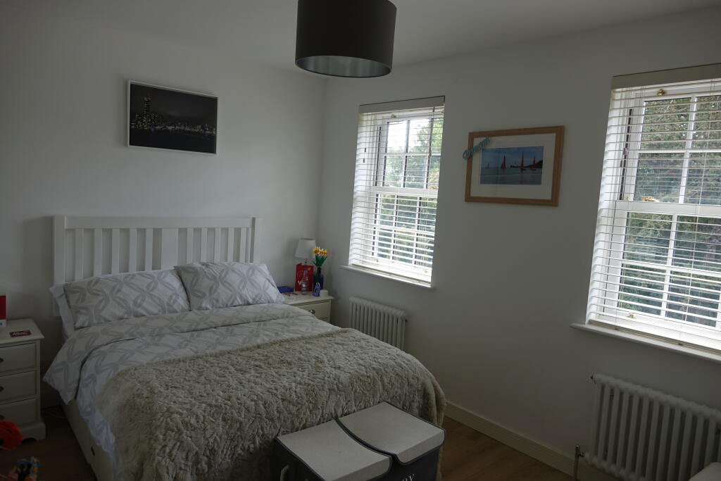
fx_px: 481
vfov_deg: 53.1
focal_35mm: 24
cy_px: 240
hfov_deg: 73.7
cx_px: 360
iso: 125
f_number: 2.8
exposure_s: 1/125
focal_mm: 8.8
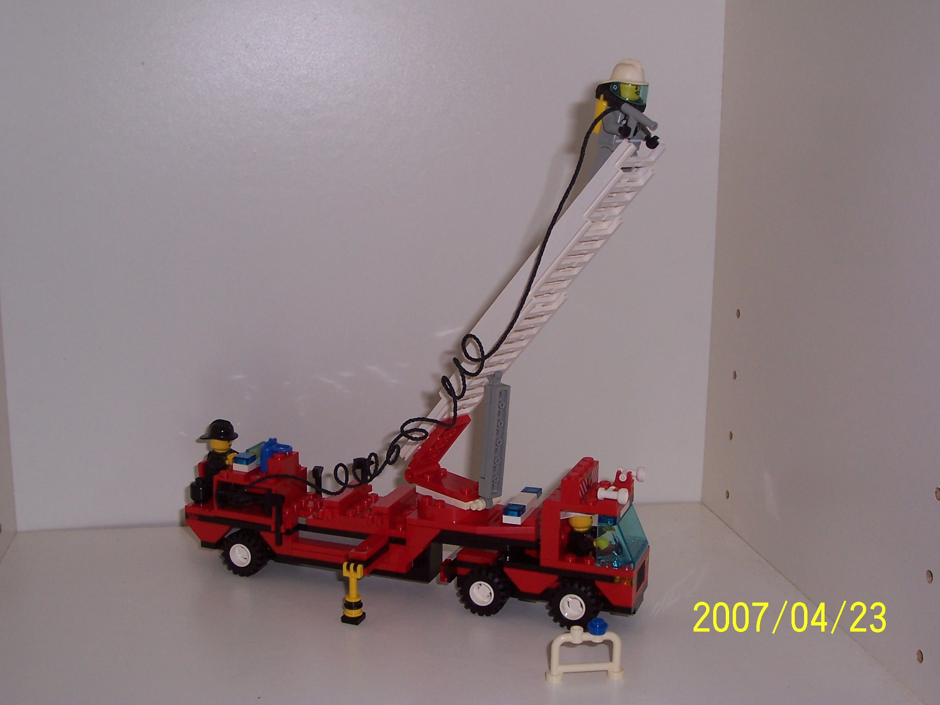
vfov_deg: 34.3
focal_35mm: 42
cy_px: 352
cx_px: 470
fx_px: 1141
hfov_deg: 44.8
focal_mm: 7
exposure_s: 1/60
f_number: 3
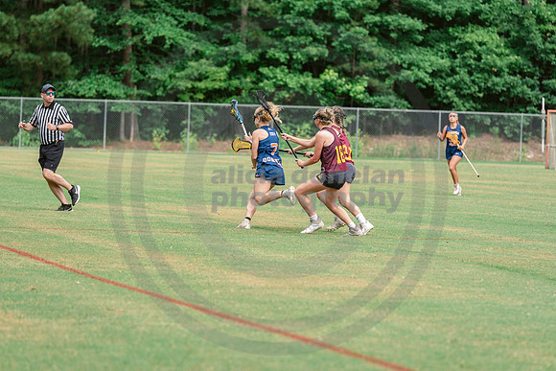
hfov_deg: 10.3
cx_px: 278
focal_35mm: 200
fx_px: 3089
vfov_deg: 6.9
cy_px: 186
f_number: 4
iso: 250
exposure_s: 1/1000
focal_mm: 200
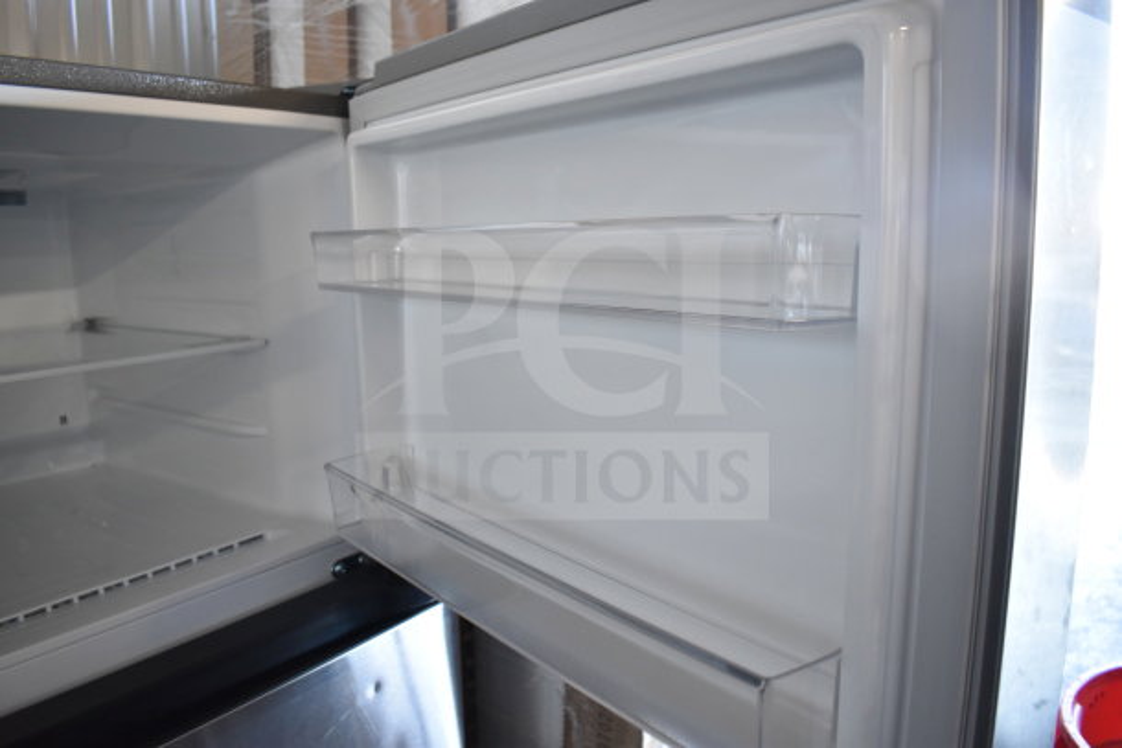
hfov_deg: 67.4
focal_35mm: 27
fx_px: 842
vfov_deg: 48.0
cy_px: 374
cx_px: 561
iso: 1100
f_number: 3.5
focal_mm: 18
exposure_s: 1/30
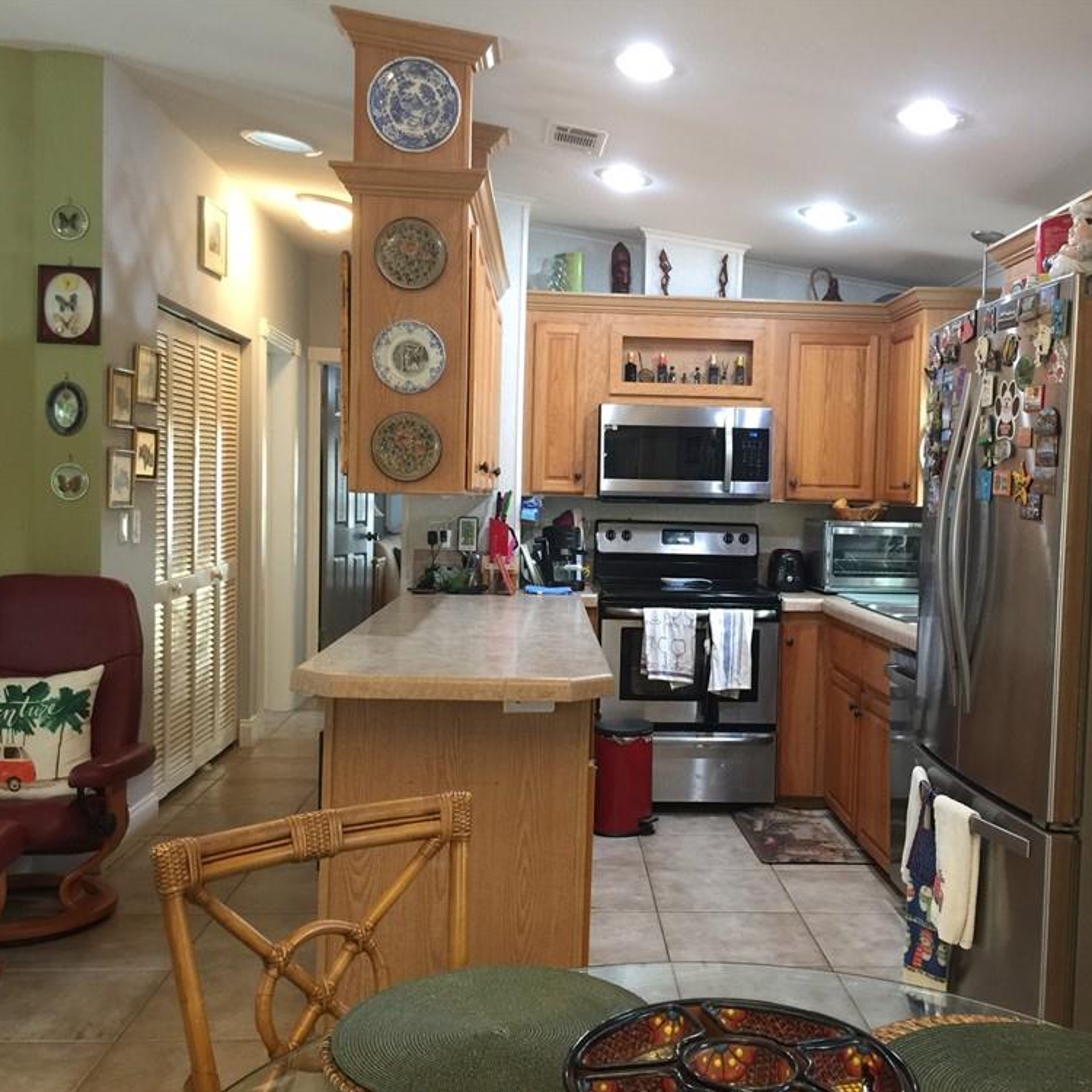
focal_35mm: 35
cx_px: 638
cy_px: 555
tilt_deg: -1.8
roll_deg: -2.9
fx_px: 1249
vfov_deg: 47.2
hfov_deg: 47.0
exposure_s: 1/15
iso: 80
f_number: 2.2
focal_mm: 4.15
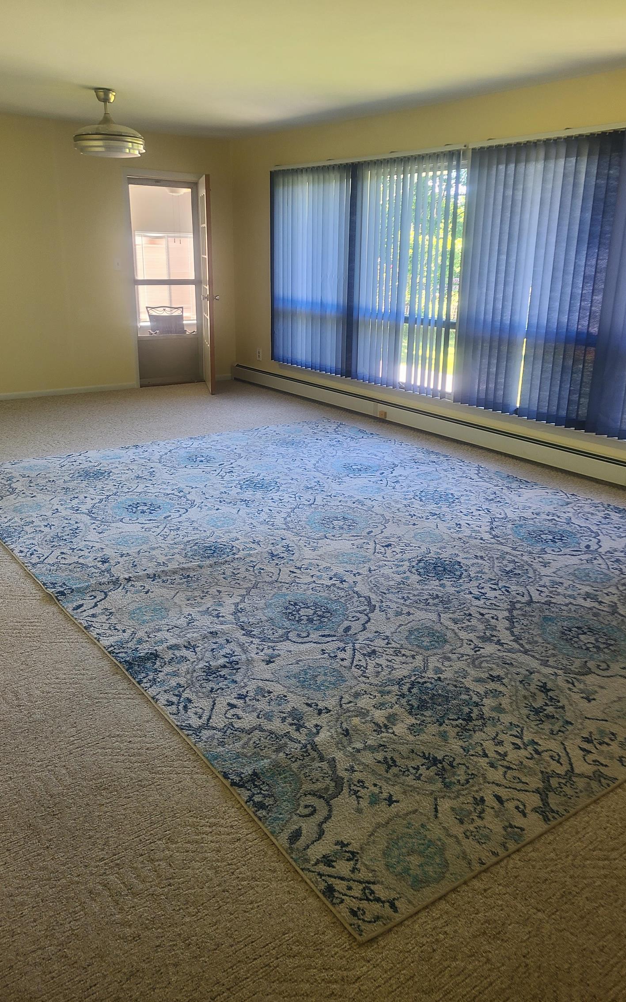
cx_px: 318
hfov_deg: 44.5
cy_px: 495
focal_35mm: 28
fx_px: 765
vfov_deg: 66.5
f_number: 1.8
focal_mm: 5.4
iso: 80
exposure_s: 1/60
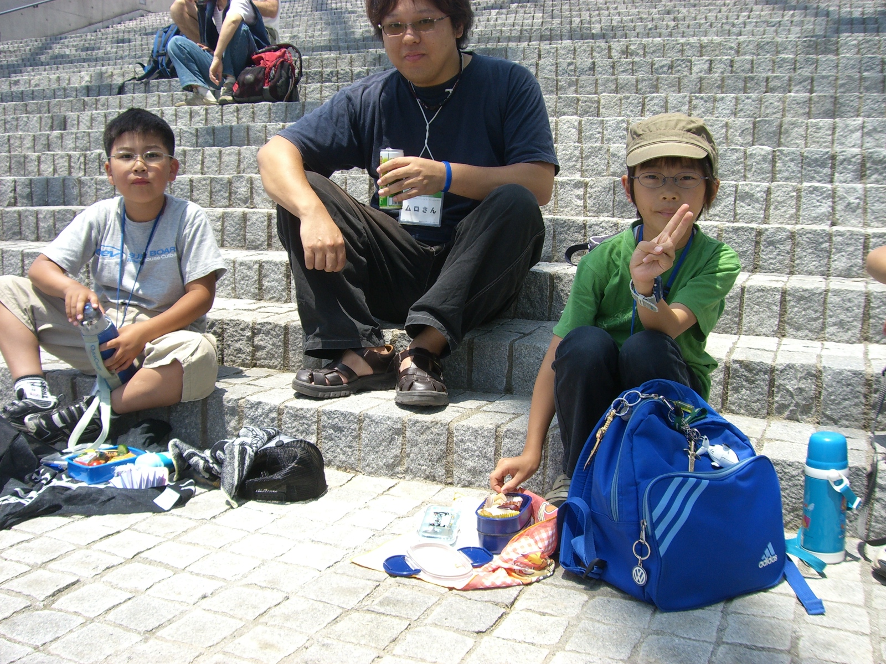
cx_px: 443
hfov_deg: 49.0
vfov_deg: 37.7
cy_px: 332
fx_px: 973
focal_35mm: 38
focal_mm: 6.2
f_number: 4.3
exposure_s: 1/250
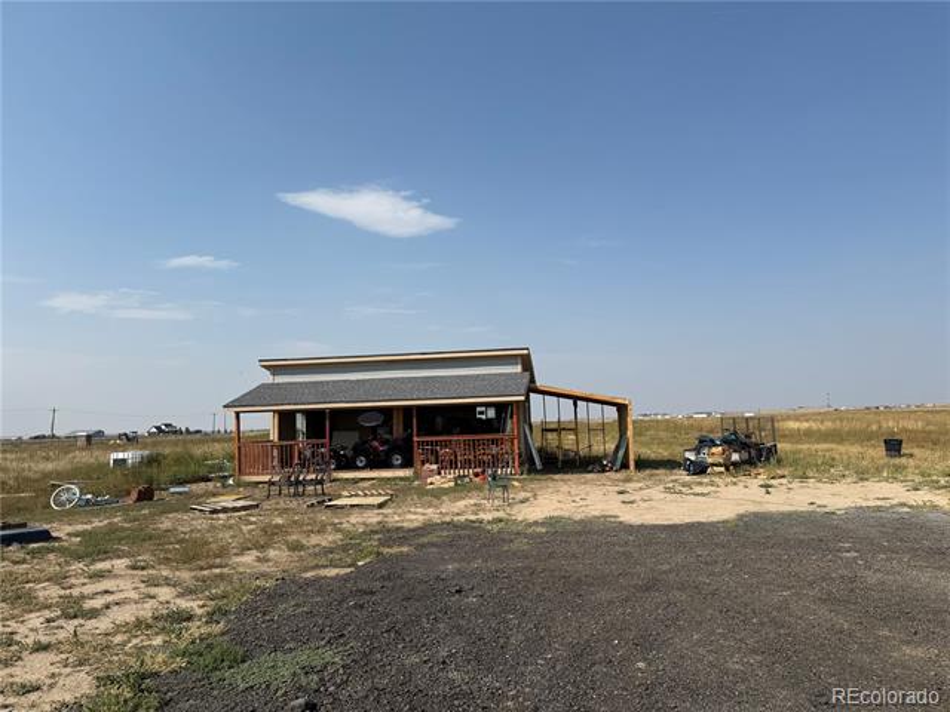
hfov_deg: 71.6
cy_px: 356
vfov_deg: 56.8
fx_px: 659
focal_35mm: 24
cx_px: 475
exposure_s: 1/8130
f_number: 1.78
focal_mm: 6.76
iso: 80
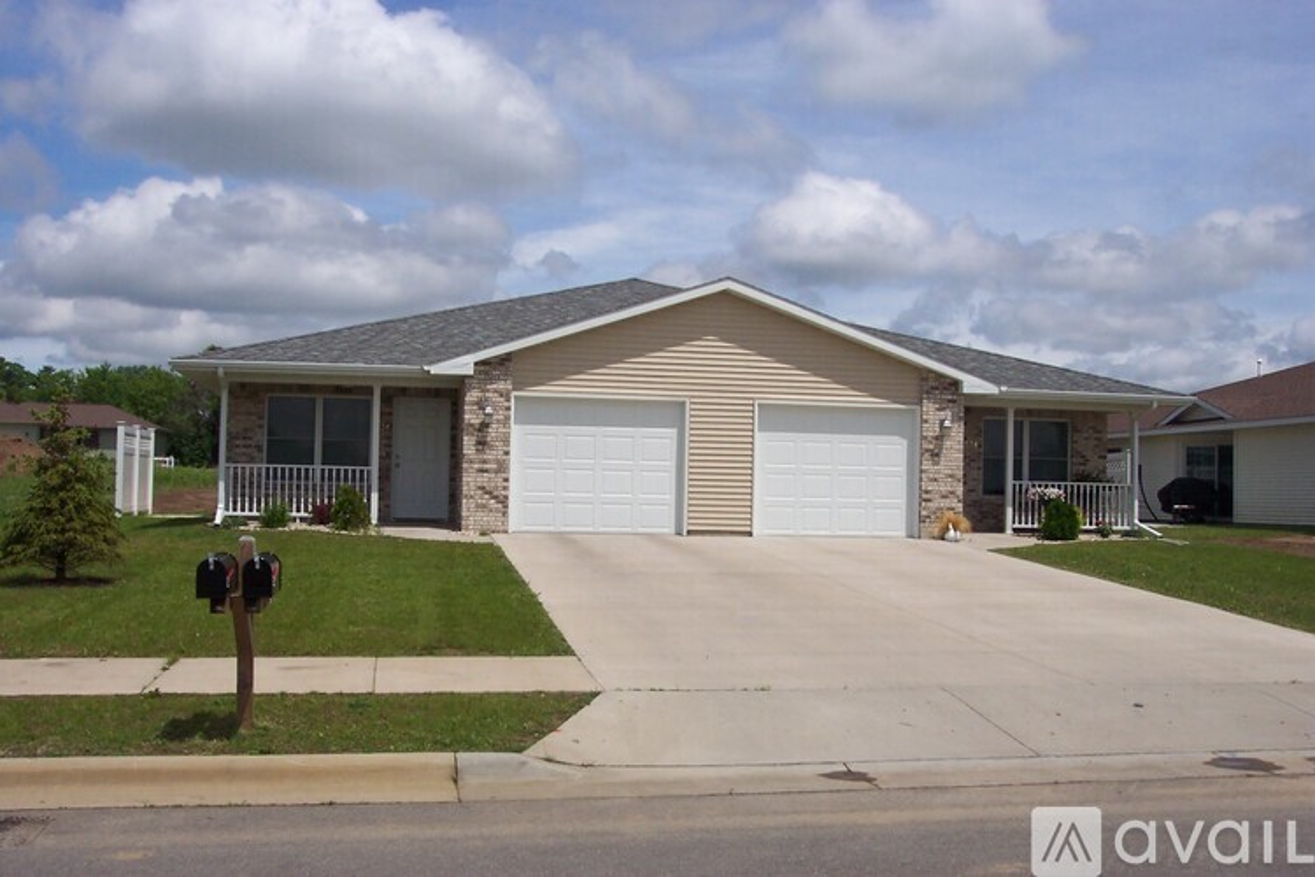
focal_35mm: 38
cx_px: 658
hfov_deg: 50.7
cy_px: 438
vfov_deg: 35.1
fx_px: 1388
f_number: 4.8
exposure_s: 1/1000
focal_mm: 8
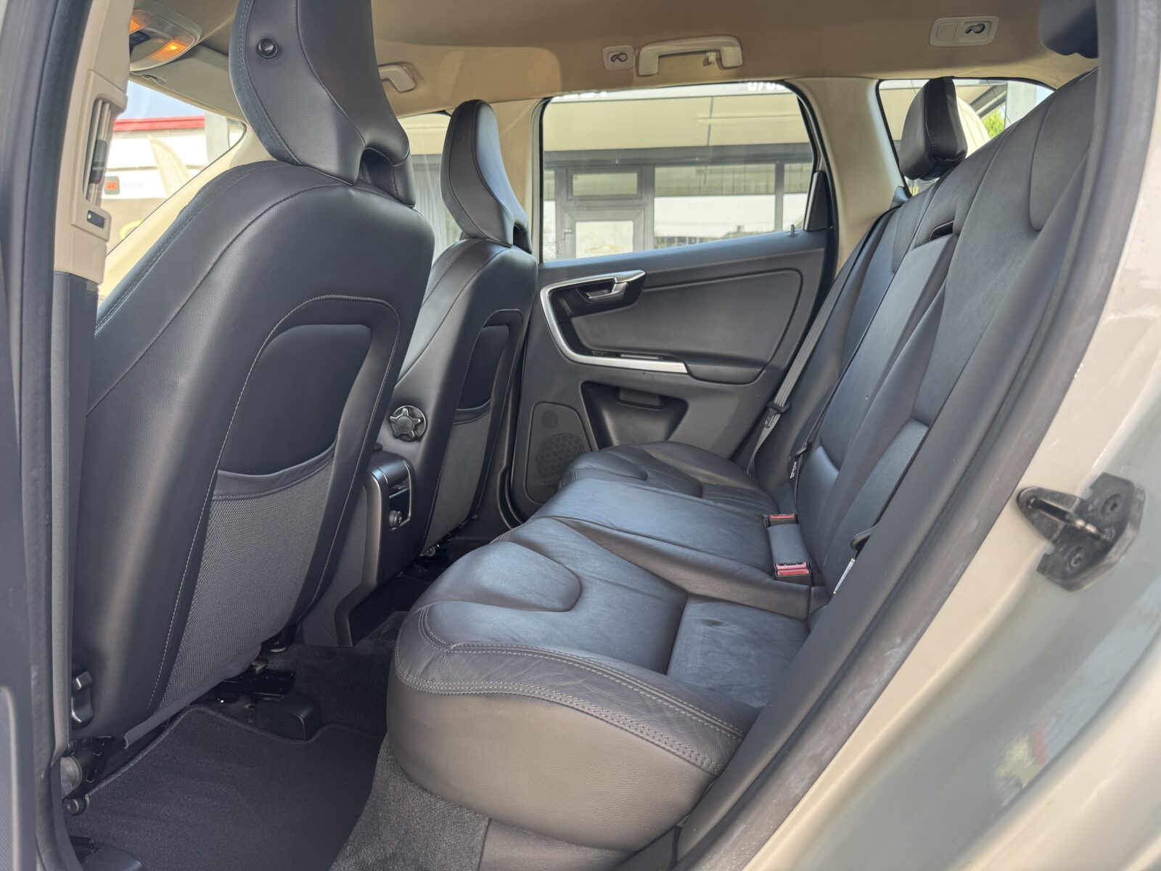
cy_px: 436
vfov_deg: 56.8
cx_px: 580
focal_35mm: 24
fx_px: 805
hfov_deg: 71.6
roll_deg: +0.0
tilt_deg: -8.4
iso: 80
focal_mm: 6.76
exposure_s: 1/162
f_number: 1.78
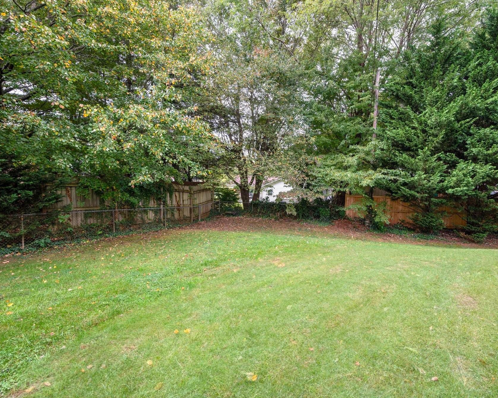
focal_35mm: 16
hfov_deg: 92.3
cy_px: 197
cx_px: 290
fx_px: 236
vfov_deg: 80.4
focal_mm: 14
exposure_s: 1/200
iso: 640
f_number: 8
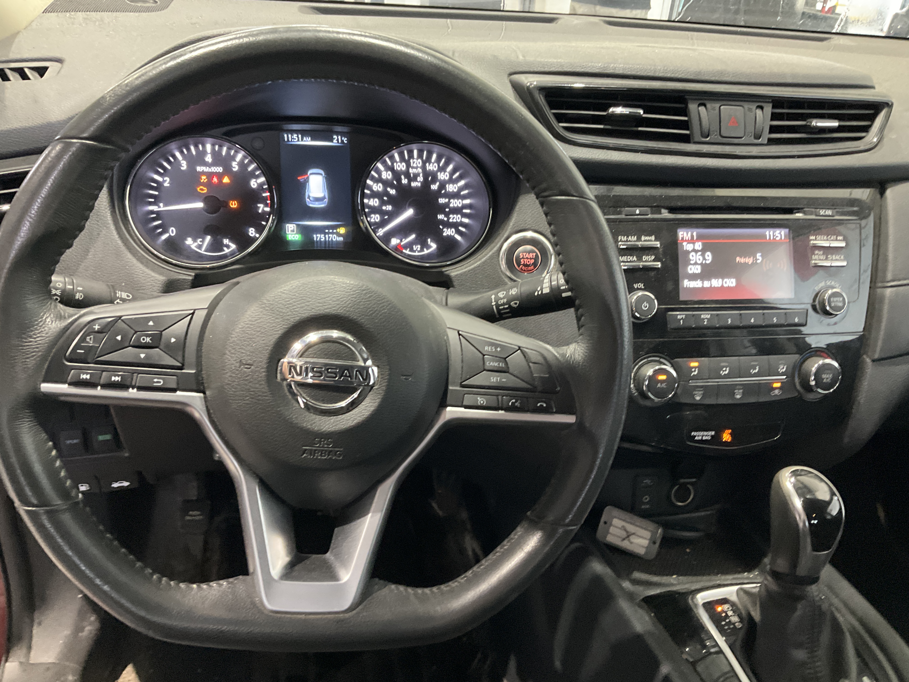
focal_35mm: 29
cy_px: 341
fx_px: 762
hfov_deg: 61.7
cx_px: 454
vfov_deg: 48.2
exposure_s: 1/28
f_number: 1.8
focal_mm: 3
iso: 320
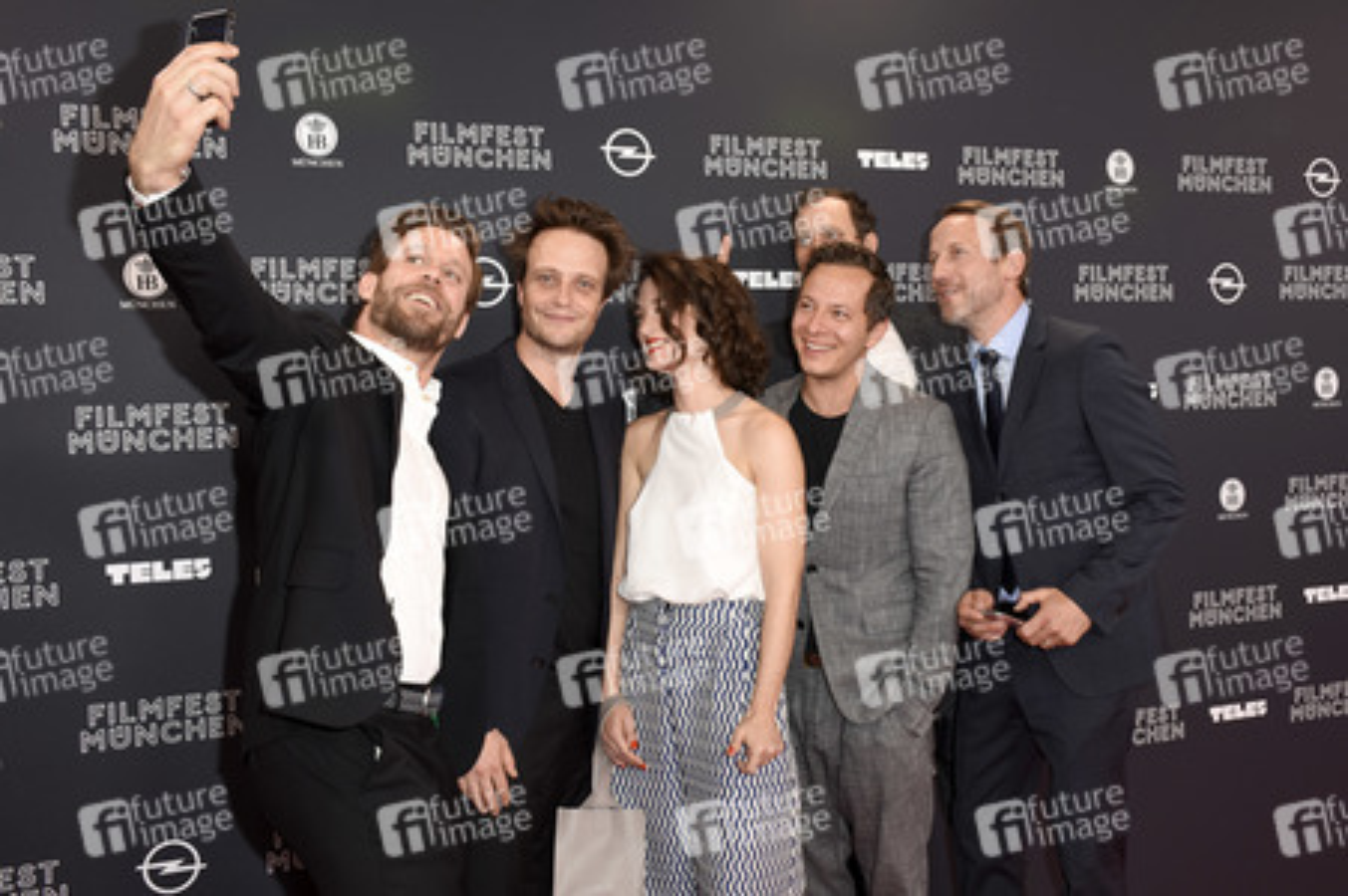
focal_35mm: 36
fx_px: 1347
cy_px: 448
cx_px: 674
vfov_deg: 36.8
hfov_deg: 53.2
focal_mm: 24
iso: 400
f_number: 6.3
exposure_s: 1/100
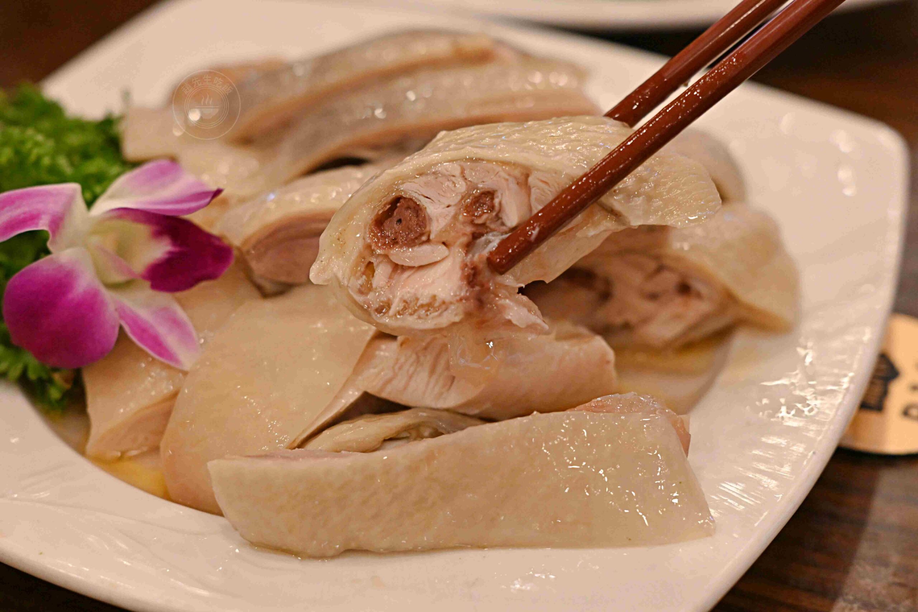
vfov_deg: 18.2
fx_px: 1912
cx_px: 459
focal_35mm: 75
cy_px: 306
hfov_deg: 27.0
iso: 1600
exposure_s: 1/200
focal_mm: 50
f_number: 3.2
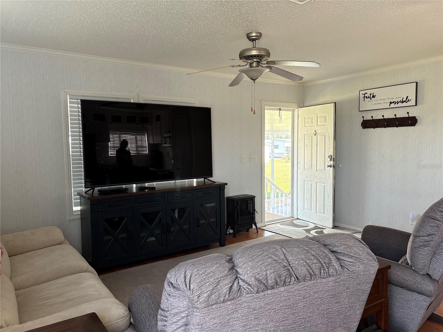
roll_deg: +0.8
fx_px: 333
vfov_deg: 53.1
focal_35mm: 26
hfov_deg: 67.3
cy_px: 166
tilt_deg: -4.5
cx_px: 222
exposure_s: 1/121
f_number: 1.6
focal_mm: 5.96
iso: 125
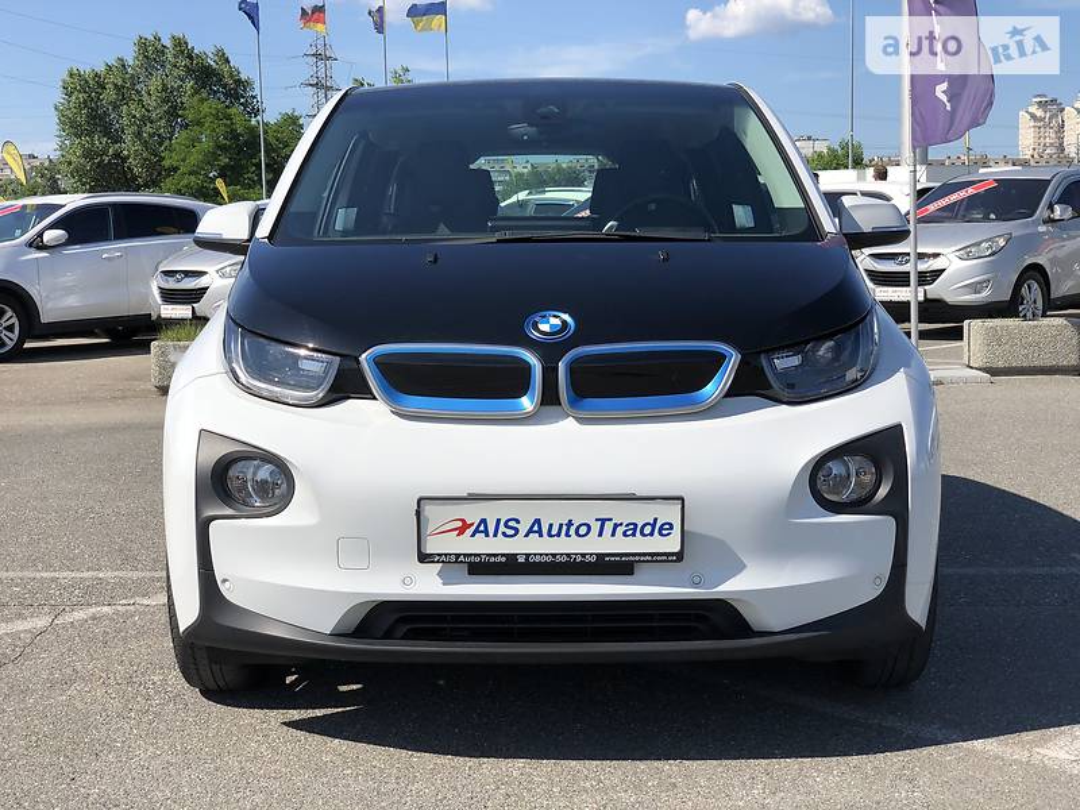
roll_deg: +0.8
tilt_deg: -6.2
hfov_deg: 36.8
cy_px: 405
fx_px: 1622
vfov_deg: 28.0
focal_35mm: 52
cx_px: 540
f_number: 2.4
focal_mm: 6
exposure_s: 1/1171
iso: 16
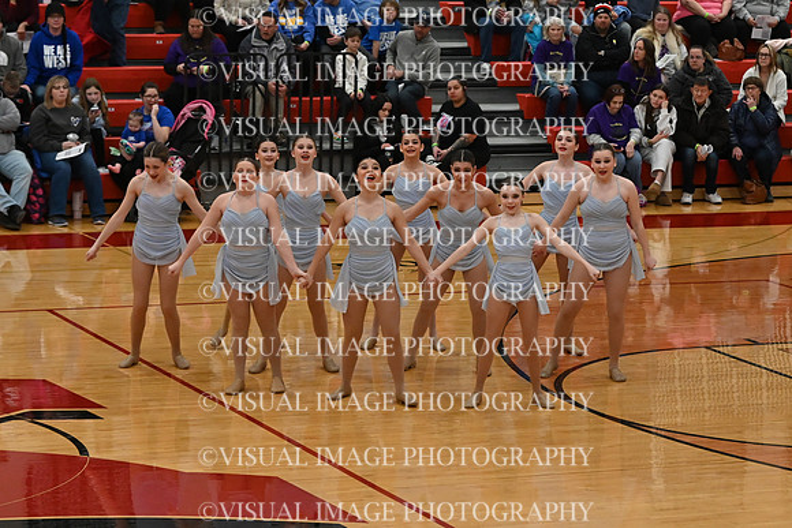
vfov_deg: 9.9
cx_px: 396
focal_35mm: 138
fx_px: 3037
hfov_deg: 14.9
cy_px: 264
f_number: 4
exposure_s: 1/400
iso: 5000
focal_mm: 92
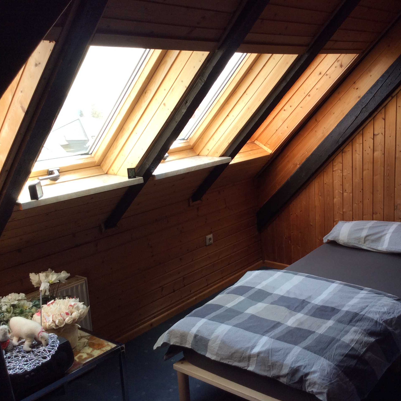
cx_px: 251
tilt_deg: -14.9
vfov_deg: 43.9
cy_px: 201
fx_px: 498
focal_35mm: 38
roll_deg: +3.4
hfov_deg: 43.5
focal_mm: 3.3
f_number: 2.4
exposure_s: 1/115
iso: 32
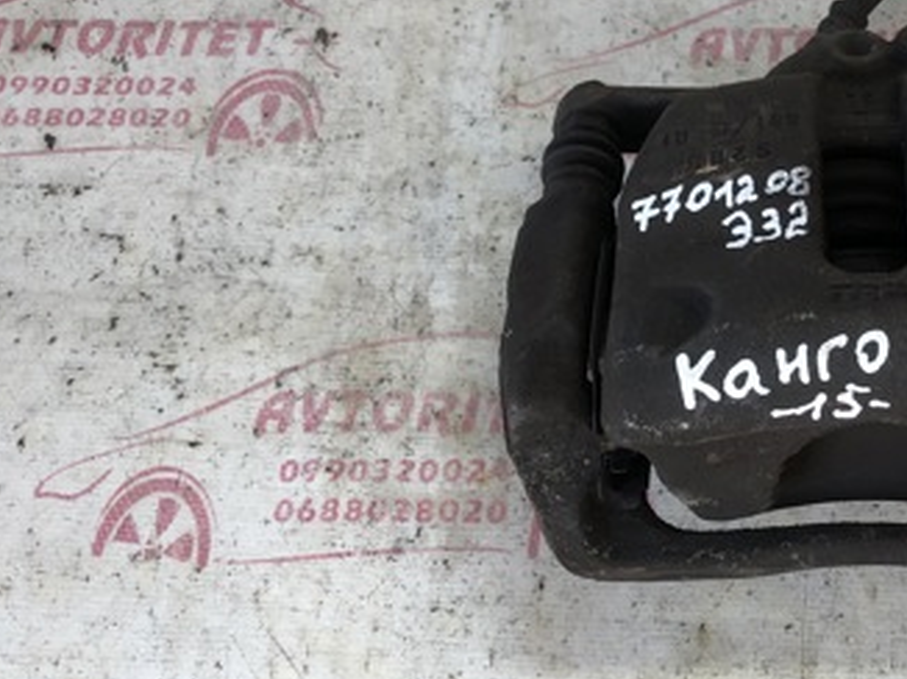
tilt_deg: -68.1
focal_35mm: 55
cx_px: 846
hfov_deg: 32.9
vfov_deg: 26.5
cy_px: 274
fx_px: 1440
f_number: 1.8
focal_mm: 4
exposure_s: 1/120
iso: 40
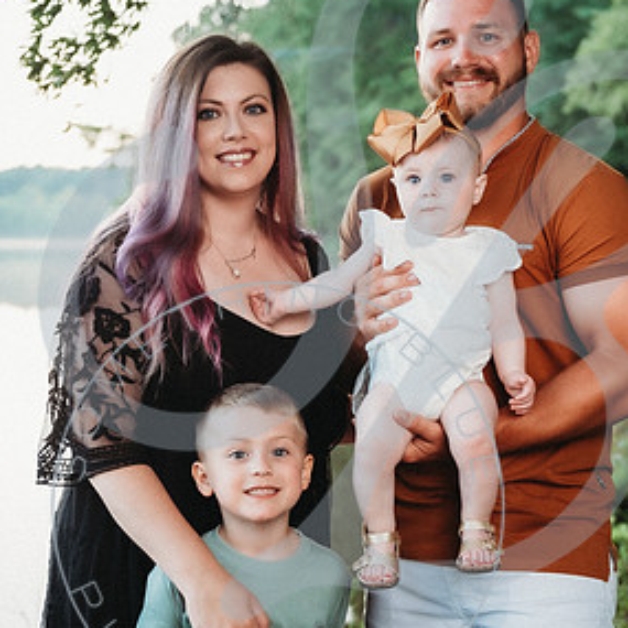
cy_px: 324
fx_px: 1355
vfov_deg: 26.1
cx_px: 366
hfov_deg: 26.1
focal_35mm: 66
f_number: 2.8
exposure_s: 1/200
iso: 200
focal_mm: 36
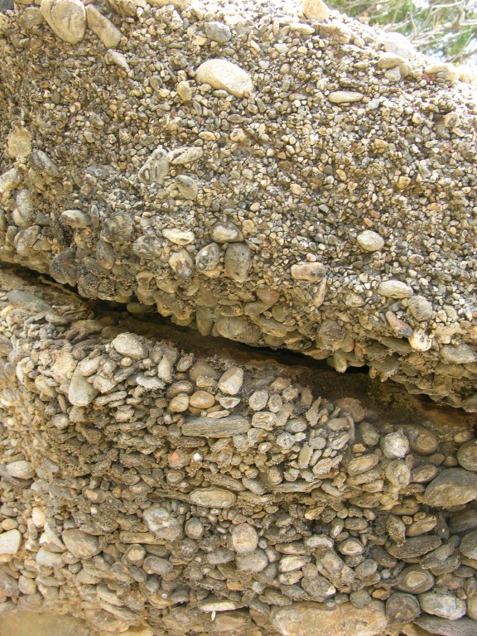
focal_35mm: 35
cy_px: 318
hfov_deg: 40.7
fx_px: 643
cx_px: 238
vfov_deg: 52.6
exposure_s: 1/74.1
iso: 50
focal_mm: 8.9
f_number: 3.5
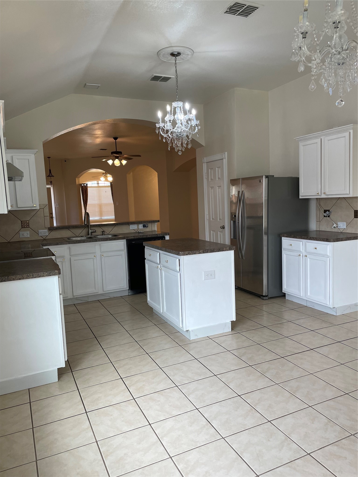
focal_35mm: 26
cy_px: 238
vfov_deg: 67.3
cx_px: 179
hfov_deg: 53.1
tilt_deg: -6.6
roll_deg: +2.6
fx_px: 359
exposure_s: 1/120
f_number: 1.6
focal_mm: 4.2
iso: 64
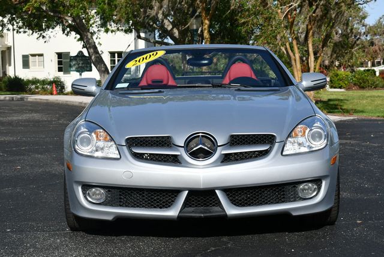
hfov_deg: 25.3
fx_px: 854
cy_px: 128
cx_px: 192
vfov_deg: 17.1
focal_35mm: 80
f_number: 10
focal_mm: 40
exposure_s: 1/400
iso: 100
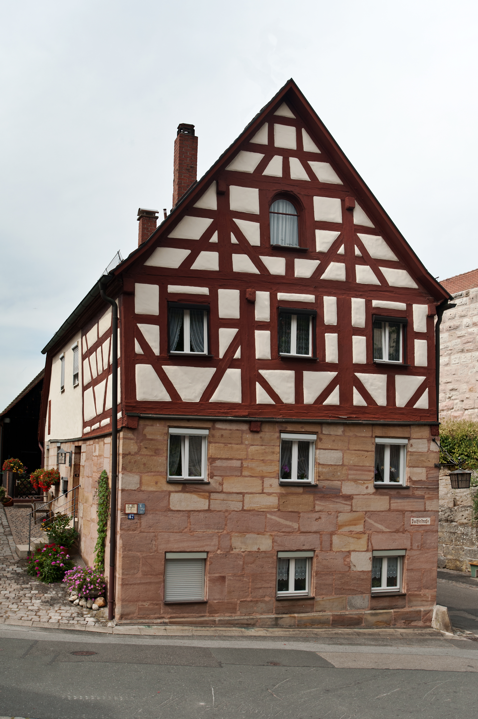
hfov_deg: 37.8
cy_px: 360
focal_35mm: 35
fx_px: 698
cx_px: 239
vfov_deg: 54.5
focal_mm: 35
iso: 250
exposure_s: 1/640
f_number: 7.1
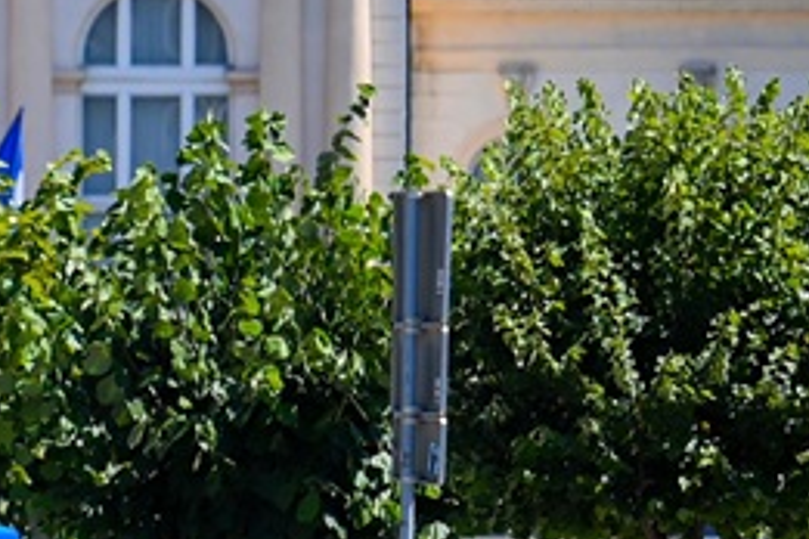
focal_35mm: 505
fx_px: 11348
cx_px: -372
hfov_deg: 4.1
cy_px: 582
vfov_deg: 2.7
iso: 125
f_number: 2.8
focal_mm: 110
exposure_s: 1/3200
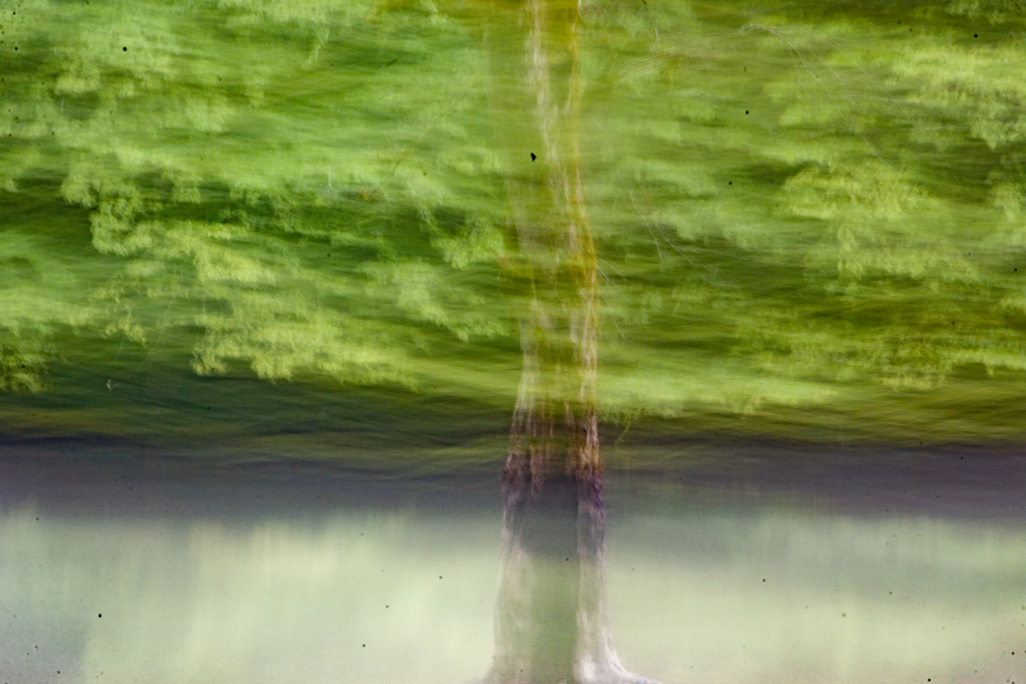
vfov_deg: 11.4
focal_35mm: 120
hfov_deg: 17.1
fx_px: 3420
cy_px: 342
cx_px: 513
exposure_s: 2
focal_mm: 120
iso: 100
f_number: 22
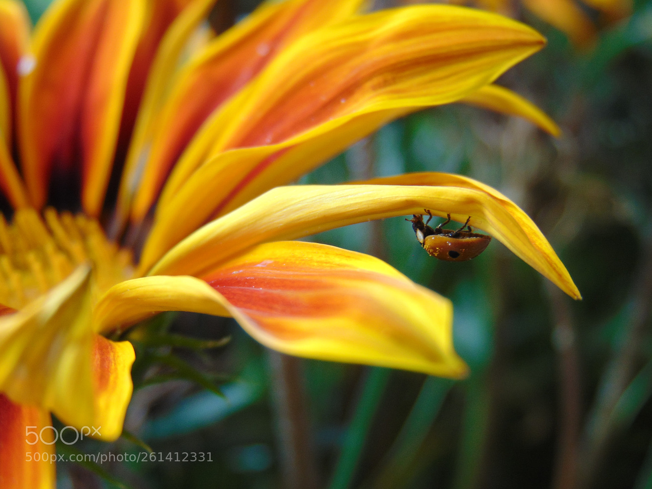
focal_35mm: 60
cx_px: 326
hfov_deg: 32.2
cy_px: 244
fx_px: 1130
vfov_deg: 24.4
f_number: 3.6
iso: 80
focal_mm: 10.8
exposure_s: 1/160
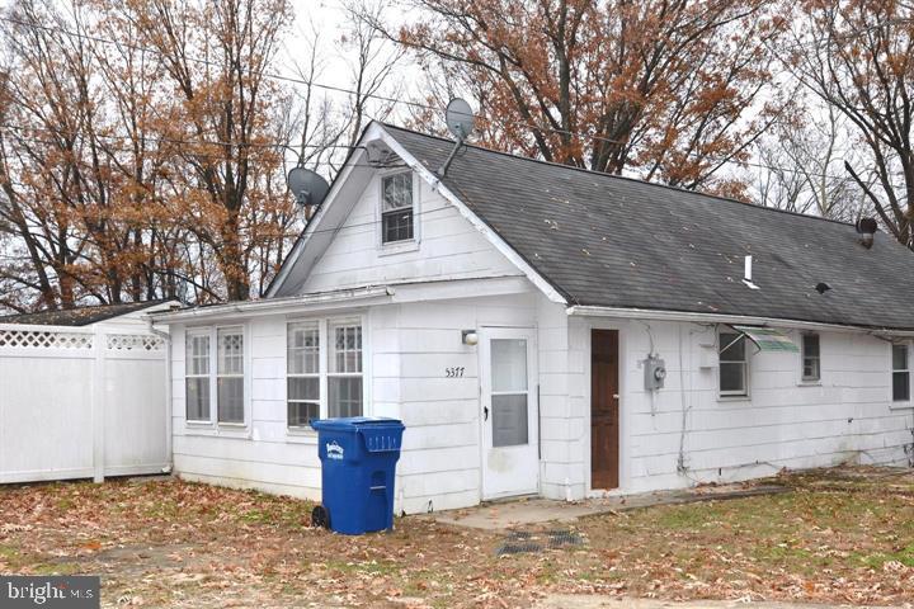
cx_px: 457
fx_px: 838
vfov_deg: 40.0
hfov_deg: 57.2
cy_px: 304
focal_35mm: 33
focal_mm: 22
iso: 100
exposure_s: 1/160
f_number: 6.3
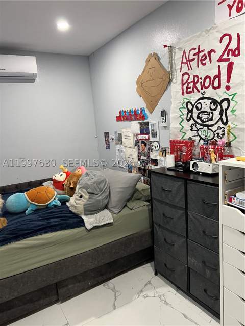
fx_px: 245
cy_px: 163
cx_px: 122
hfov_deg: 53.1
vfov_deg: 67.3
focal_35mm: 26
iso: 160
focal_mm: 5.7
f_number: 1.5
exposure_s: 1/60
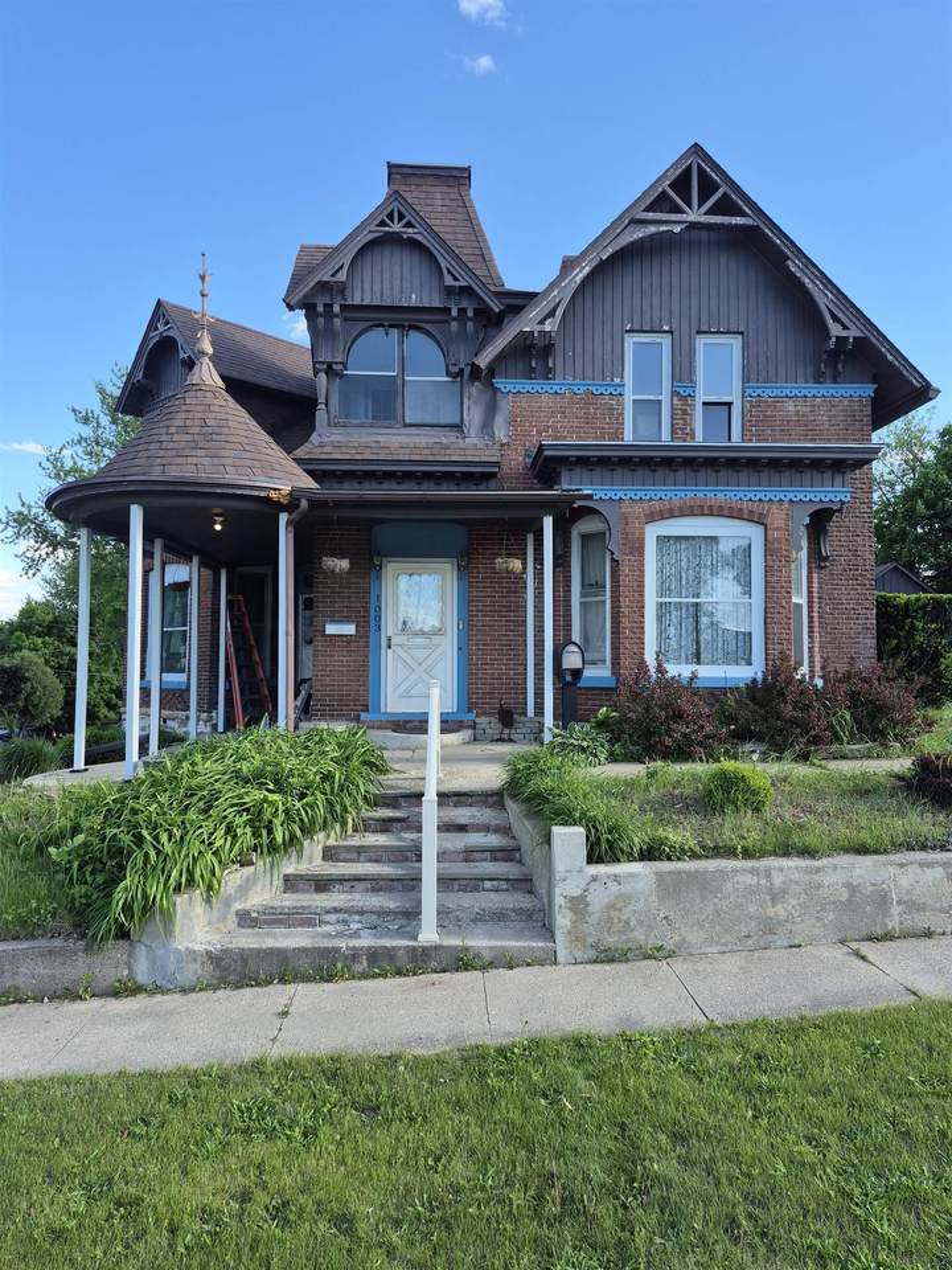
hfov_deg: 58.9
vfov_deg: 73.9
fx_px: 843
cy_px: 635
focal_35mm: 23
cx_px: 476
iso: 25
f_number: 1.8
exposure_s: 1/442
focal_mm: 5.4
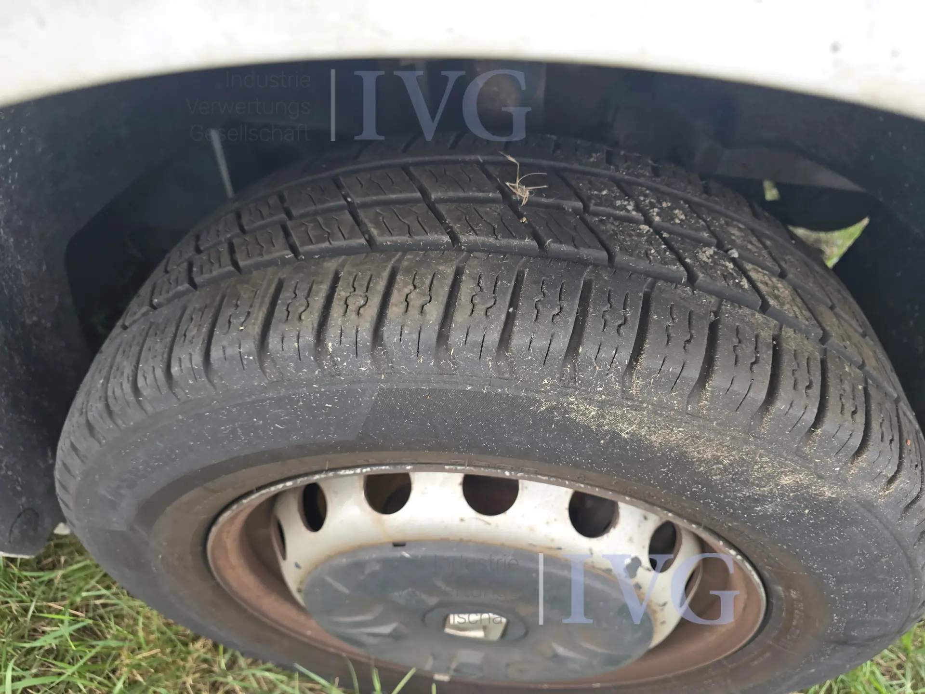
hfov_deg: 73.9
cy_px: 347
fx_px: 615
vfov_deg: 58.9
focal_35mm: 23
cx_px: 462
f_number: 1.7
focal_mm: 6.3
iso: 64
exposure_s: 1/180
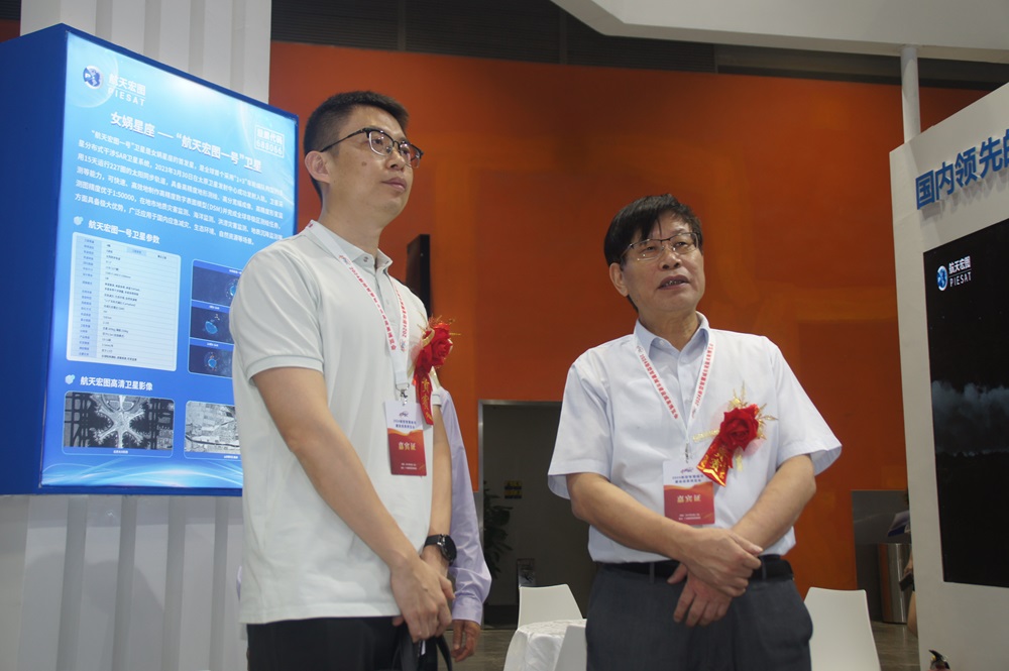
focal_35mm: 42
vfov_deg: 31.8
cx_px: 504
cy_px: 336
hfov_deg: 46.4
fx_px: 1176
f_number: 4
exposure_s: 1/80
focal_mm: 28
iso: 200
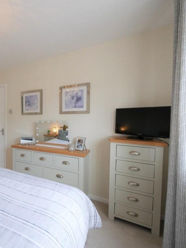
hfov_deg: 58.9
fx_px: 136
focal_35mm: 19
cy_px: 123
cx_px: 20
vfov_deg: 84.7
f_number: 4
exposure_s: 1/60
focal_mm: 7
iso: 200
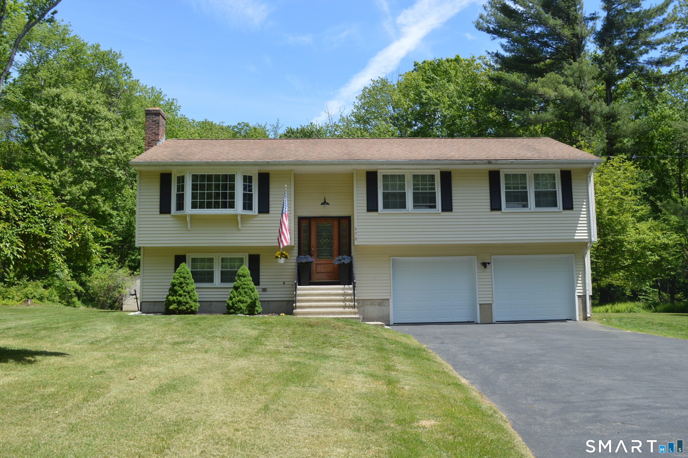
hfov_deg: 57.3
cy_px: 229
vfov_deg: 39.9
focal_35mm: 33
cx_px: 344
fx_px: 630
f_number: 7.1
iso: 100
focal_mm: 22
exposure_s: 1/200
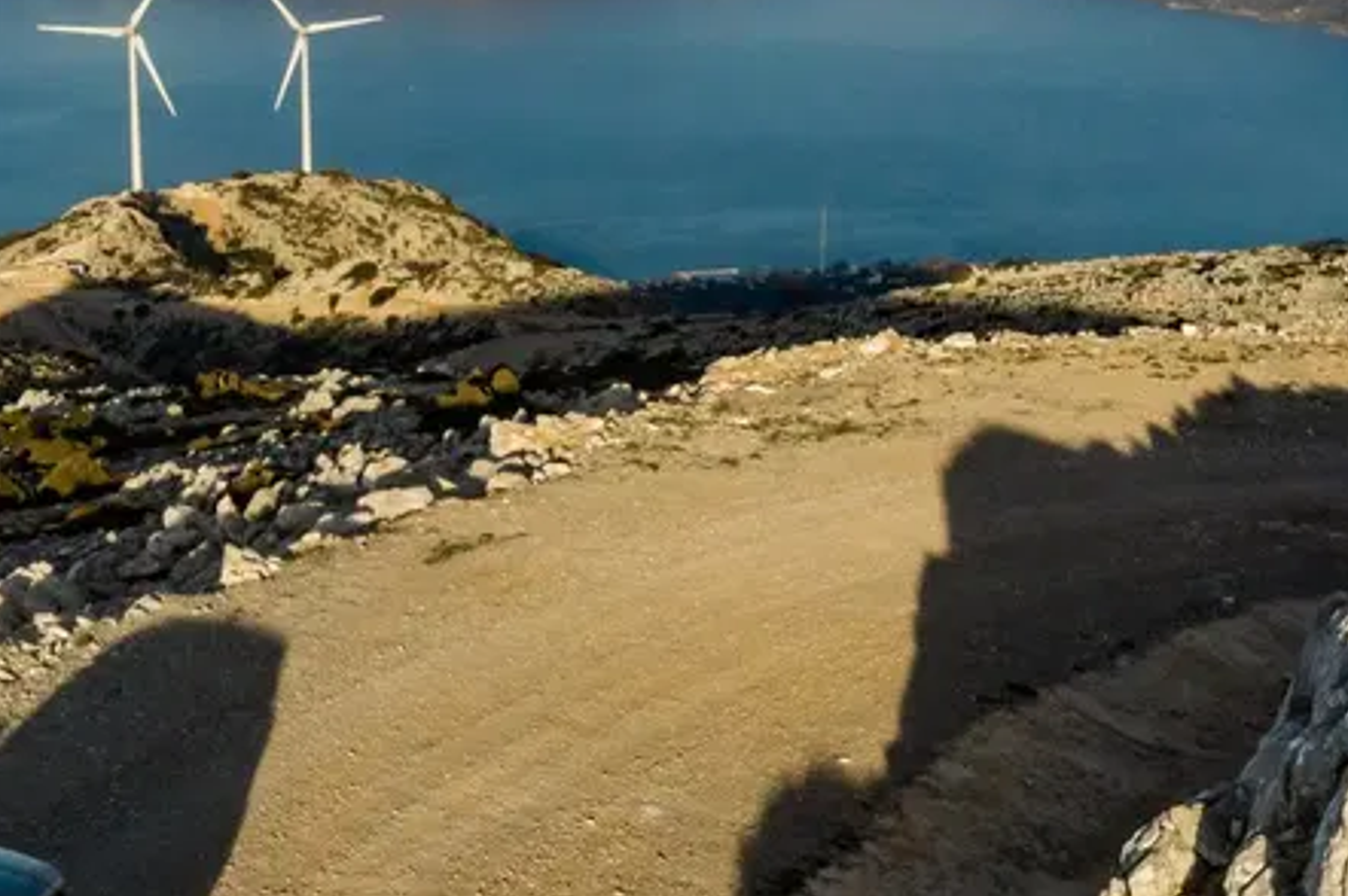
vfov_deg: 17.9
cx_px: 403
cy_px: 593
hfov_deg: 26.4
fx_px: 2844
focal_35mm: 76
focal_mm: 10.26
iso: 400
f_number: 7.1
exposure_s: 1/1600
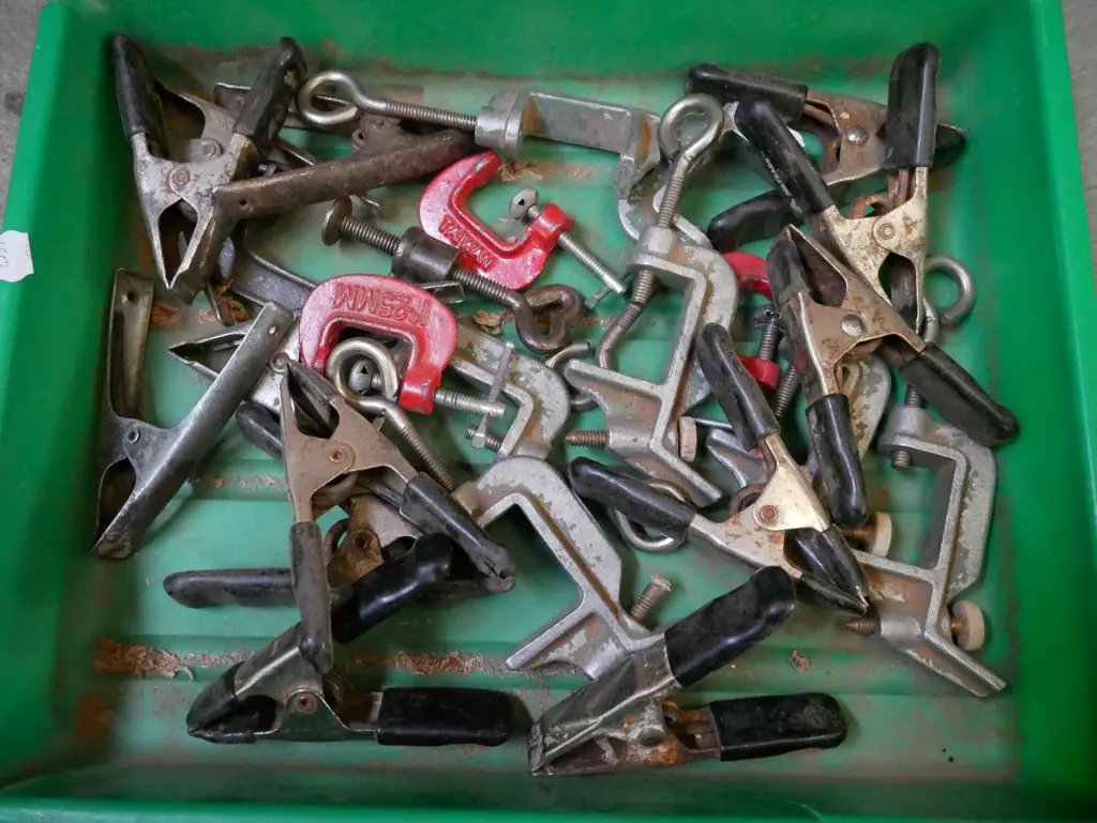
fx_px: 1078
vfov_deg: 41.8
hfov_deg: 53.9
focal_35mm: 34
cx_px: 548
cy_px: 412
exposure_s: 1/100
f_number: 5
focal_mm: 17
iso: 6400
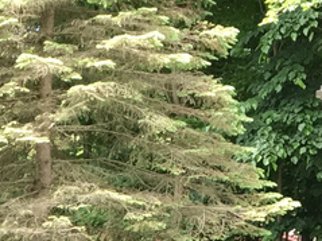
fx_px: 1627
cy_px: 551
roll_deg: -1.2
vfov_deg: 7.9
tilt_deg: -8.1
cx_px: -238
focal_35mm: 175
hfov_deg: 10.7
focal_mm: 4.15
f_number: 2.2
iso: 40
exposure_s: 1/120
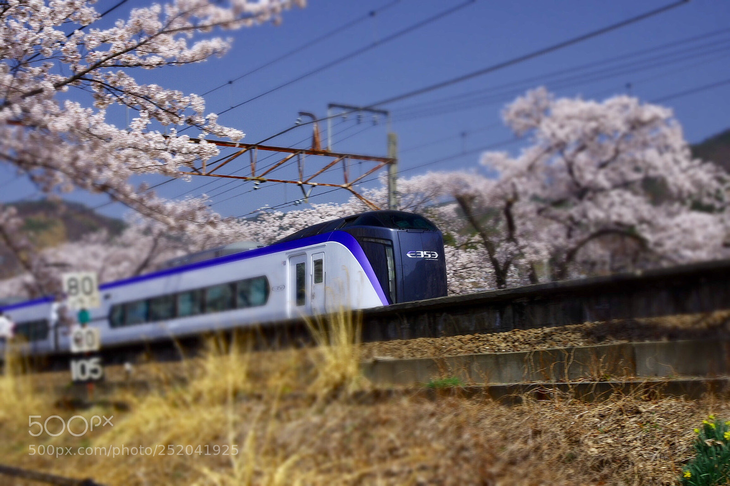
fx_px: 1175
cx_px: 365
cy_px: 243
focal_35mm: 58
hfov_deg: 34.5
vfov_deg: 23.3
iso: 100
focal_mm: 39
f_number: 8
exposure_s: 1/200
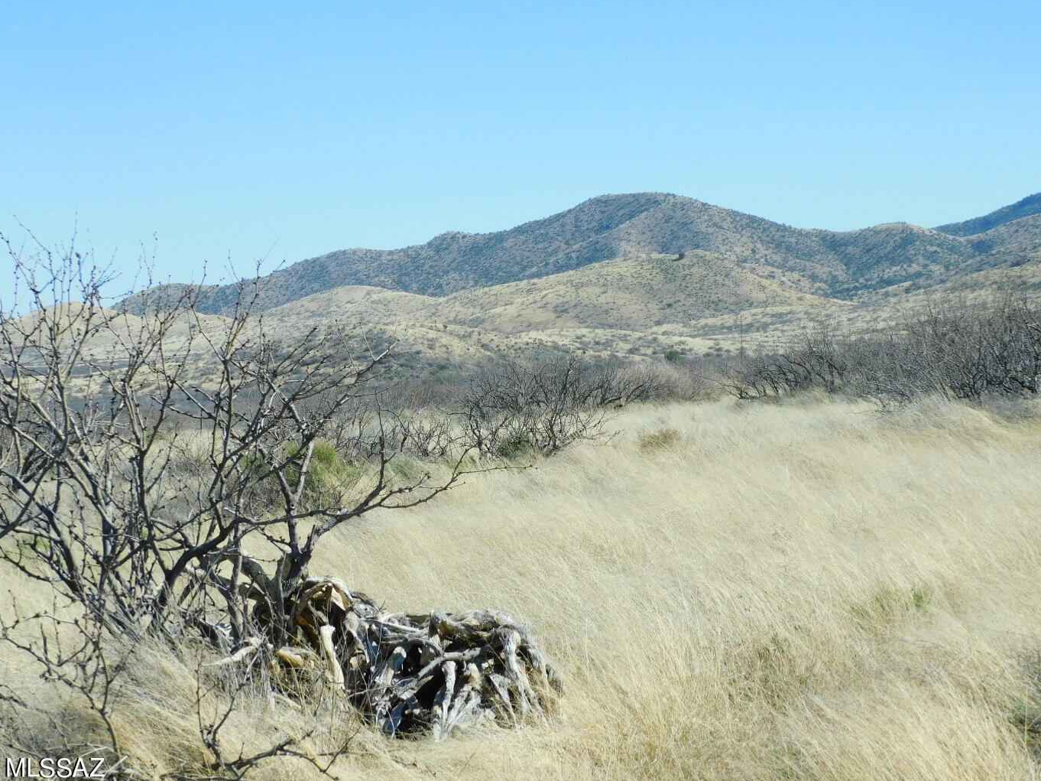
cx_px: 532
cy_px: 350
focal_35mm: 94
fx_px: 2826
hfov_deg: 20.9
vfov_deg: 15.7
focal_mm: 14.3
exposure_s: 1/800
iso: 125
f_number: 4.5
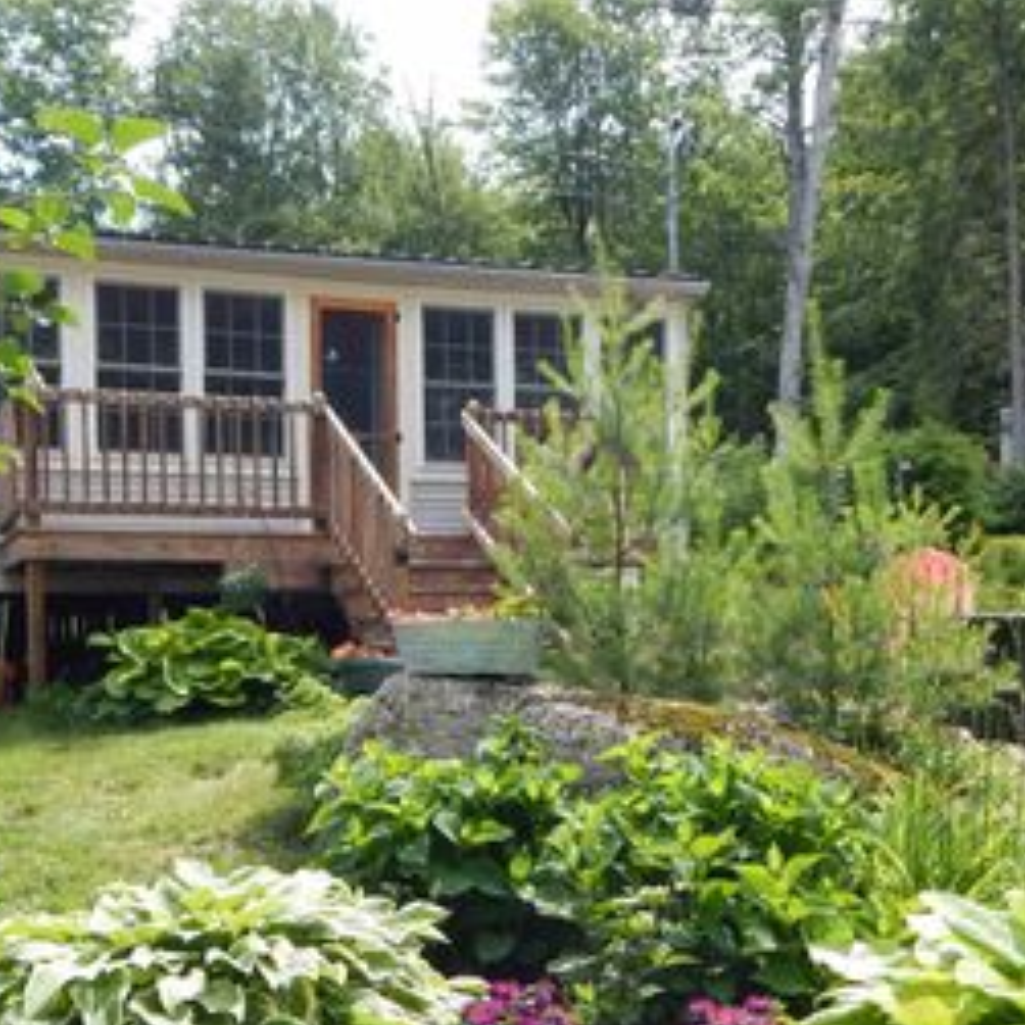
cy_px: 696
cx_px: 437
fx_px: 1474
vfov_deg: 37.9
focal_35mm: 44
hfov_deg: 38.3
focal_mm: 4.5
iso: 125
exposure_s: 1/500
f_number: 3.1
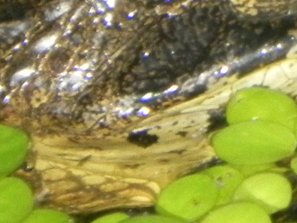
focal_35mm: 1036
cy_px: -45
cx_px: 345
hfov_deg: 1.9
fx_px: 8889
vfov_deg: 1.4
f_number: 4.5
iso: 537
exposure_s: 1/30
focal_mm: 32.7
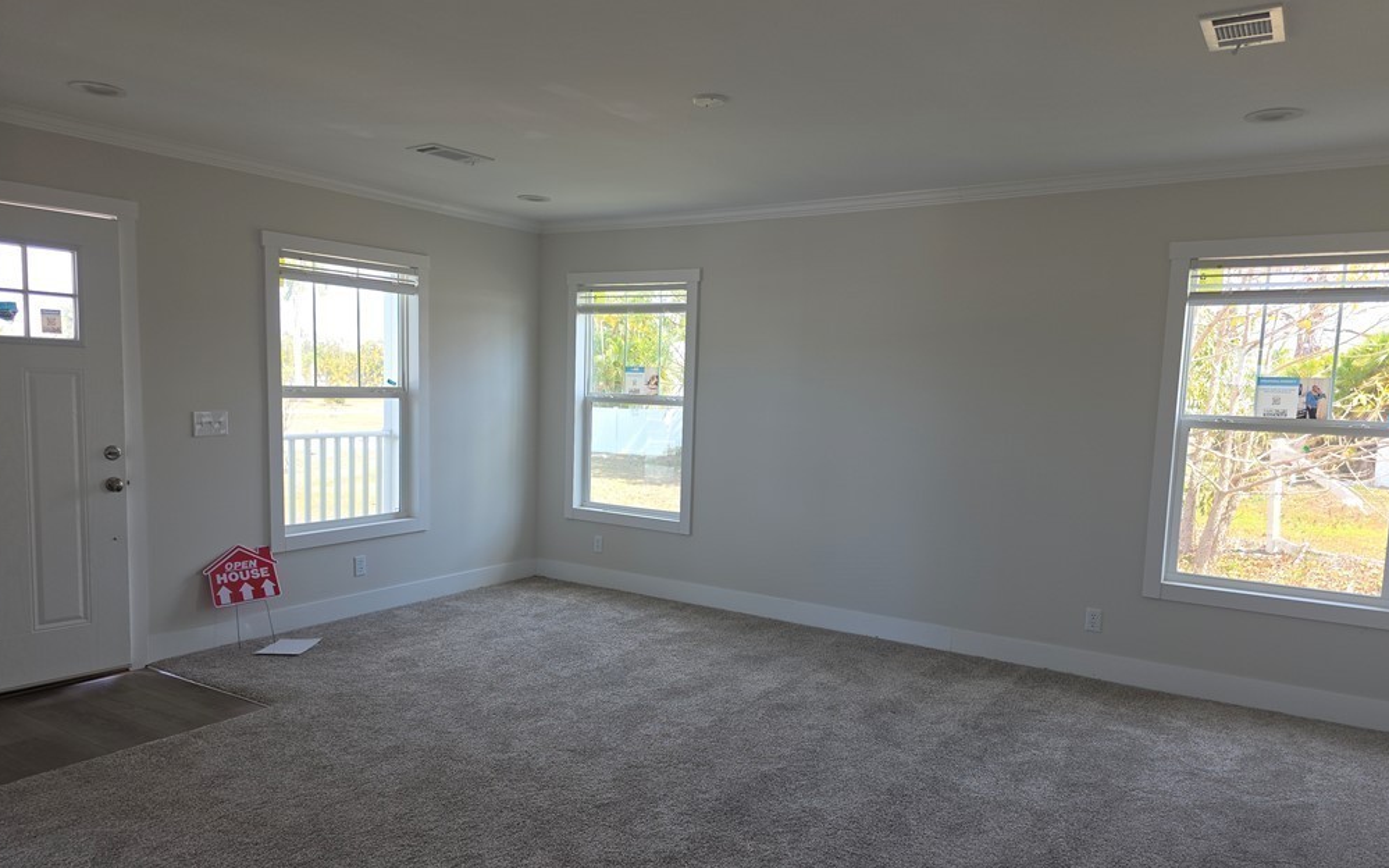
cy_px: 479
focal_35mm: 25
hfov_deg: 72.6
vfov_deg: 49.2
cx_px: 691
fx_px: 946
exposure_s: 1/60
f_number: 1.7
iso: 12
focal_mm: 6.3
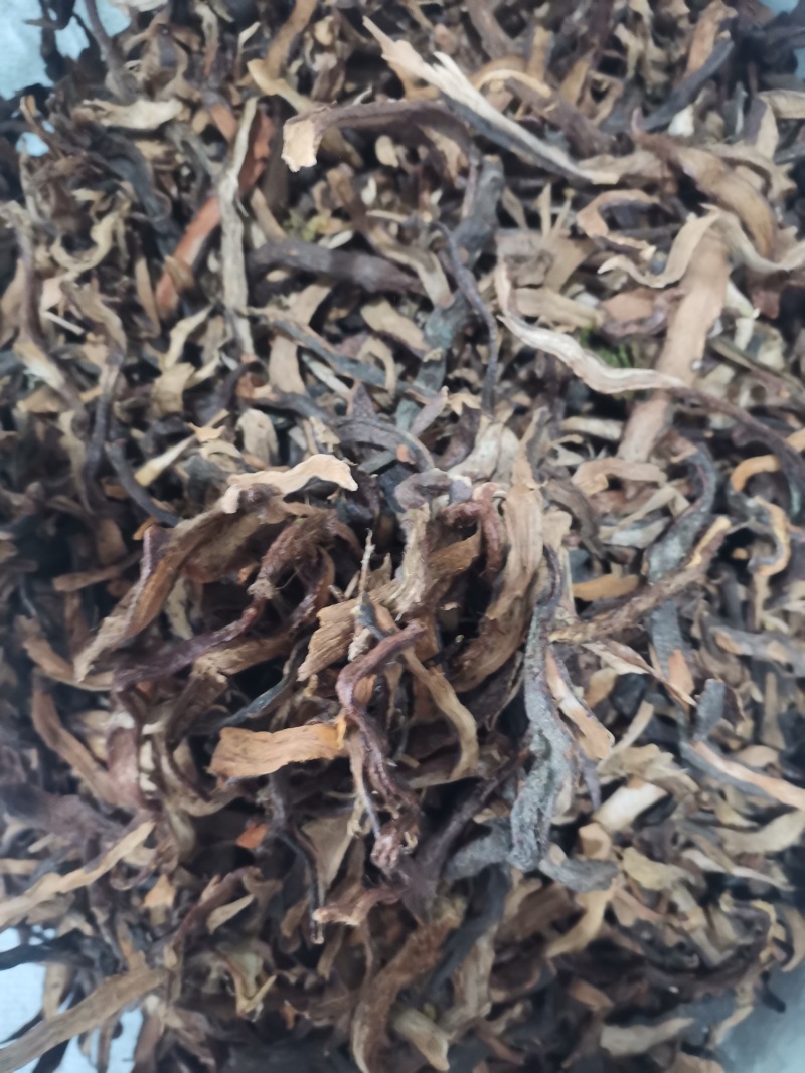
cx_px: 402
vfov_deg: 67.3
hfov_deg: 53.1
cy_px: 536
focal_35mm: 26
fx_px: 806
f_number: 1.8
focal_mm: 5.5
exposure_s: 1/20
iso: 800
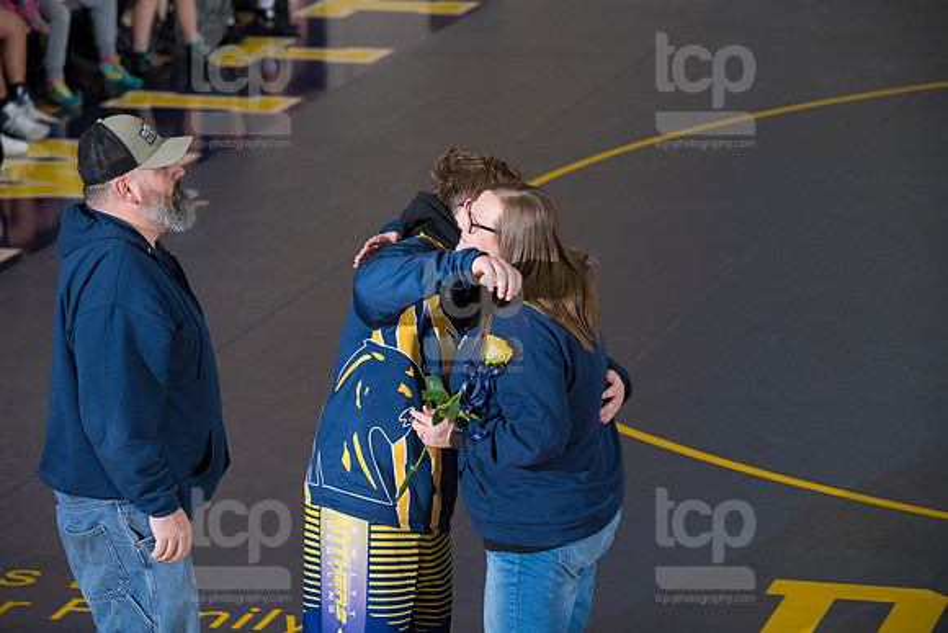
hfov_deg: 13.2
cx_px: 474
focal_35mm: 155
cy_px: 316
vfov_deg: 8.9
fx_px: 4082
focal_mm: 155
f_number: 5.6
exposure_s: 1/250
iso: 1250
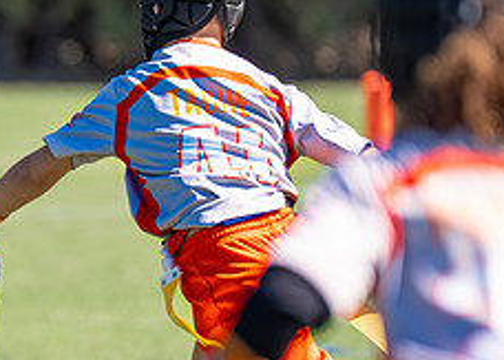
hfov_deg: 1.9
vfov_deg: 1.4
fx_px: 14905
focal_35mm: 1041
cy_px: 105
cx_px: -137
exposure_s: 1/2000
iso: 200
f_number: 2.8
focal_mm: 200
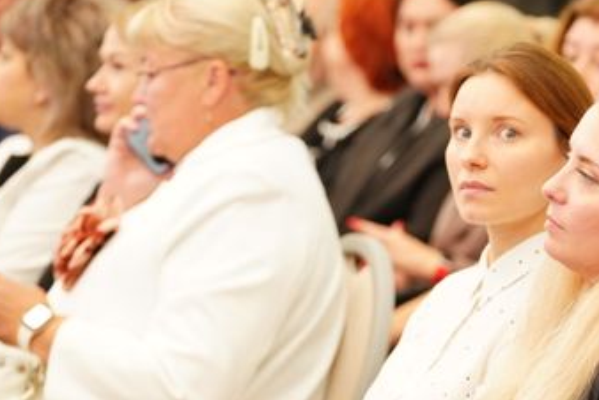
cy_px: 361
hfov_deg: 8.1
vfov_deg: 5.5
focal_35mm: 252
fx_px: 4196
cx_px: 568
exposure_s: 1/160
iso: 2000
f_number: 4
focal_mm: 122
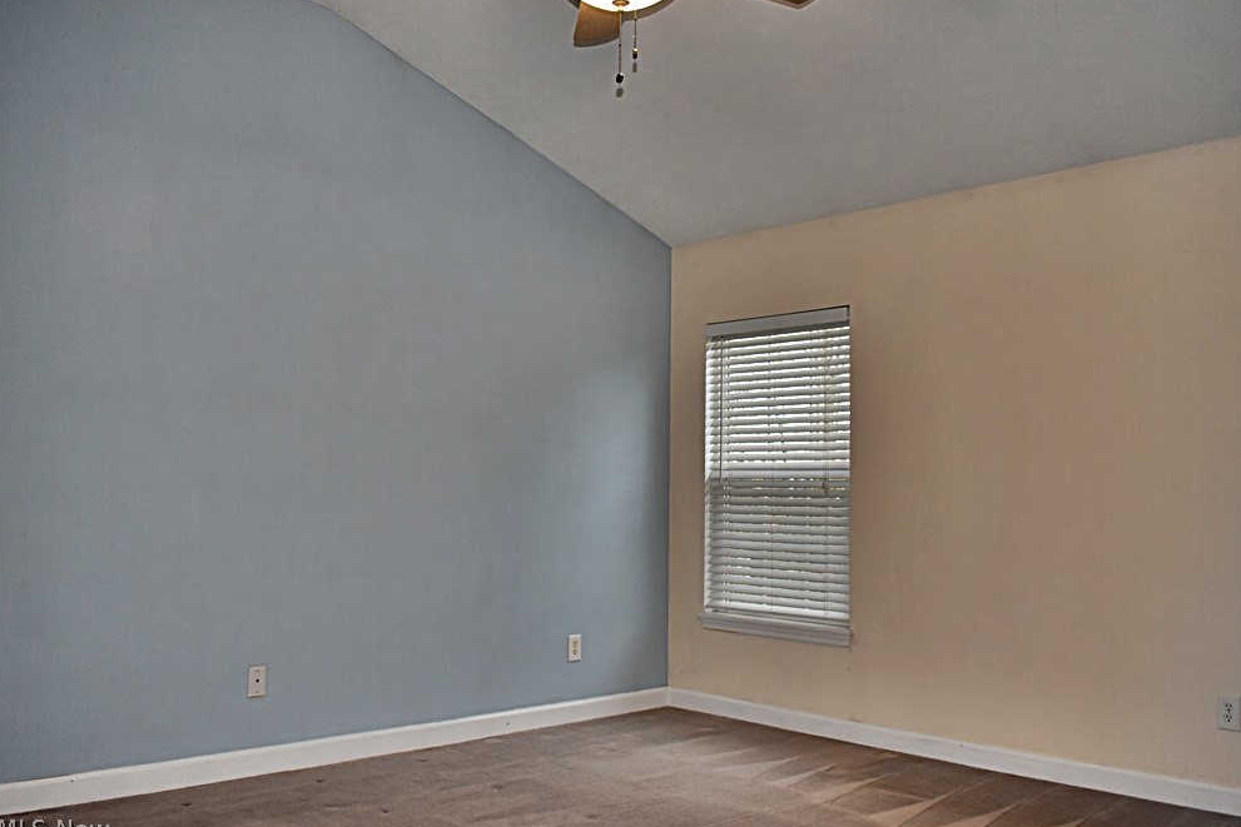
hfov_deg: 60.3
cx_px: 632
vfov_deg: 42.3
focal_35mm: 31
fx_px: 1069
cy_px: 420
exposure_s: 1/160
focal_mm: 20
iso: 800
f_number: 3.8
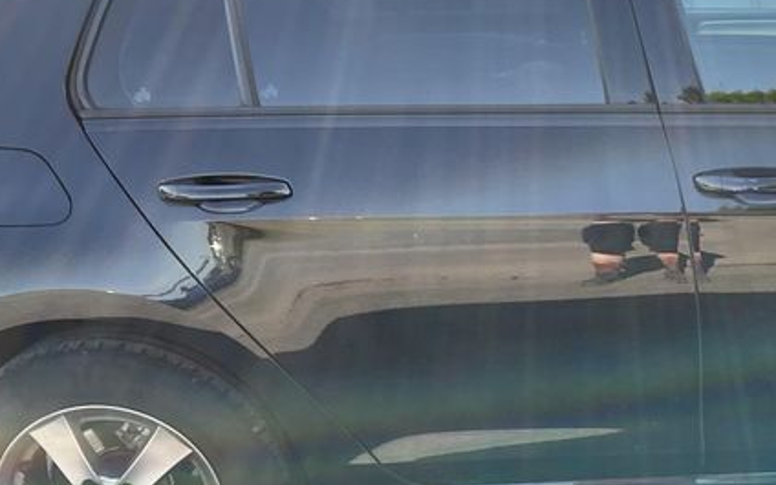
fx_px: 1184
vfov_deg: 23.1
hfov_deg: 34.0
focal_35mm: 56
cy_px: 287
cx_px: 719
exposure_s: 1/218
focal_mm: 3
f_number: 1.8
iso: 25
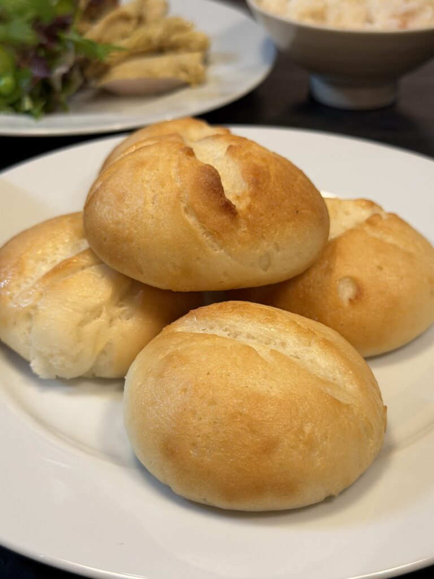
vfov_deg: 39.7
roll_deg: +0.1
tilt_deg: -33.9
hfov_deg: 30.3
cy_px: 290
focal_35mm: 48
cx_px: 217
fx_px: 802
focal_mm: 6.76
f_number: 1.78
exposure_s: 1/60
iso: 100
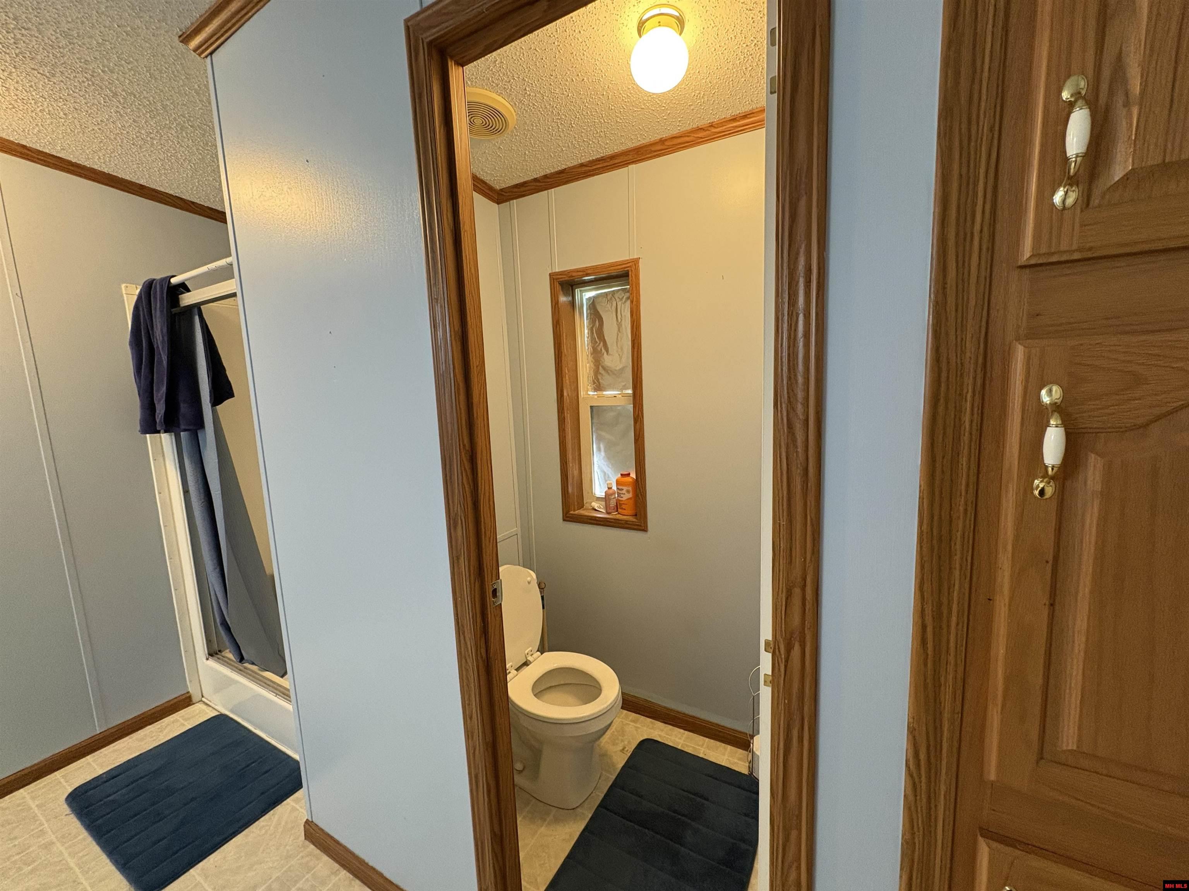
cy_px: 446
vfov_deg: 85.7
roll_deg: +3.4
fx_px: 481
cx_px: 594
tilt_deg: -6.6
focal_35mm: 14
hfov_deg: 102.1
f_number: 2.2
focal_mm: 2.22
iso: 400
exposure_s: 1/60
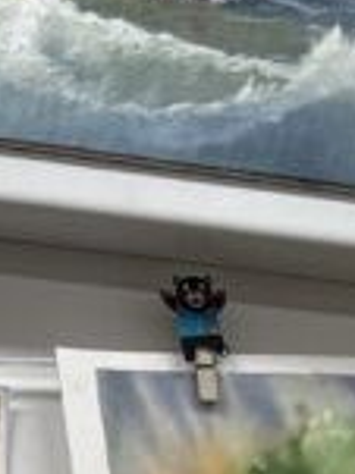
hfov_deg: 7.9
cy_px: 1472
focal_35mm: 172
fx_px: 2355
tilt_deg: -12.0
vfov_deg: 9.0
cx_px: 898
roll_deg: -2.8
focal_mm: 5.96
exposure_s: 1/105
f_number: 1.6
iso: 32
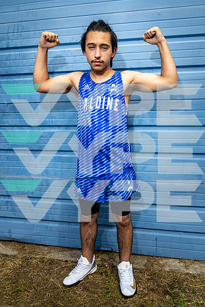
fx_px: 222
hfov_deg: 49.6
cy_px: 154
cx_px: 102
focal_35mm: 26
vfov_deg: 69.4
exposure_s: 1/125
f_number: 8
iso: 100
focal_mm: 26
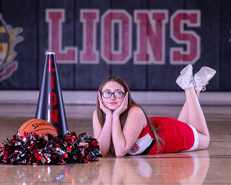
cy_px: 97
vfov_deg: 9.0
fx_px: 1176
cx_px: 151
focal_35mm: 172
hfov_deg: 11.2
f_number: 4
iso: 250
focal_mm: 115
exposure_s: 1/125
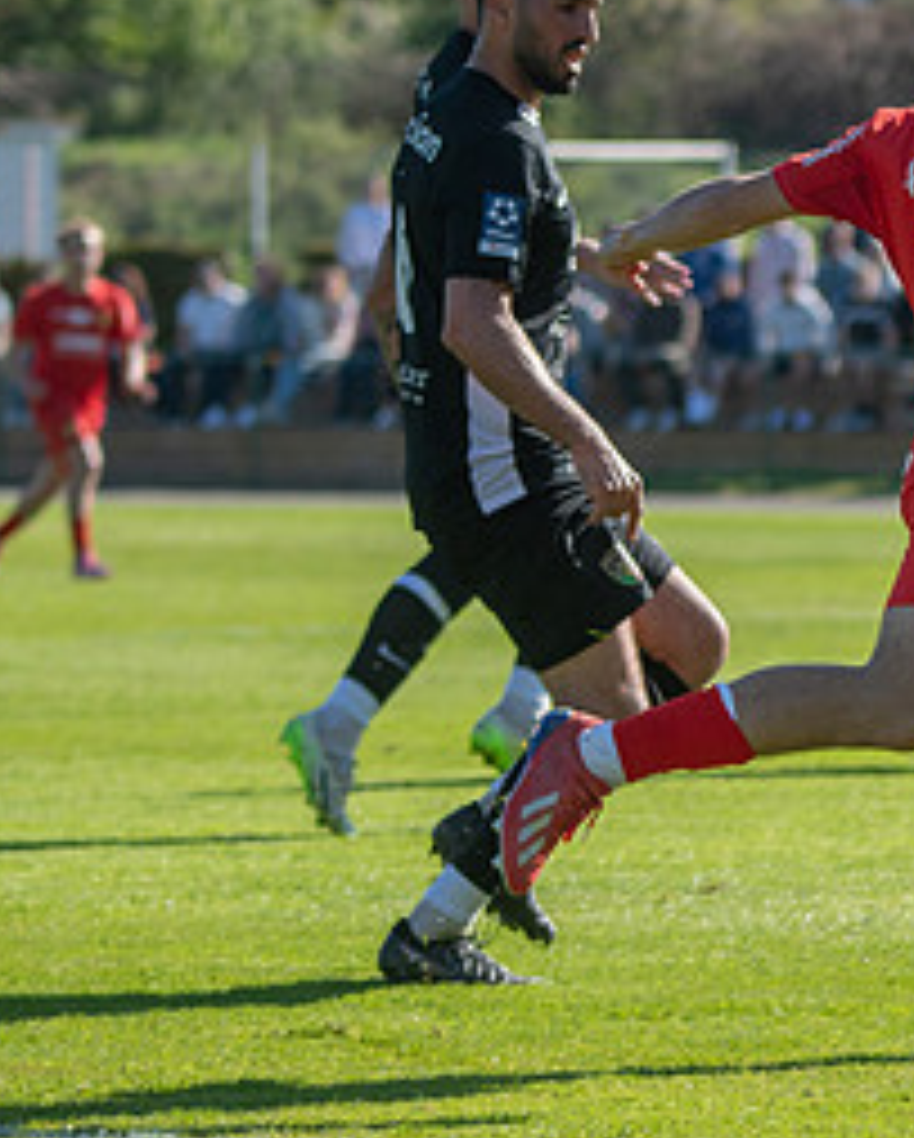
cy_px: 475
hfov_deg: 4.9
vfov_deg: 6.1
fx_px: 10700
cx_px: 991
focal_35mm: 317
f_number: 3.2
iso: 280
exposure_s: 1/2000
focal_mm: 95
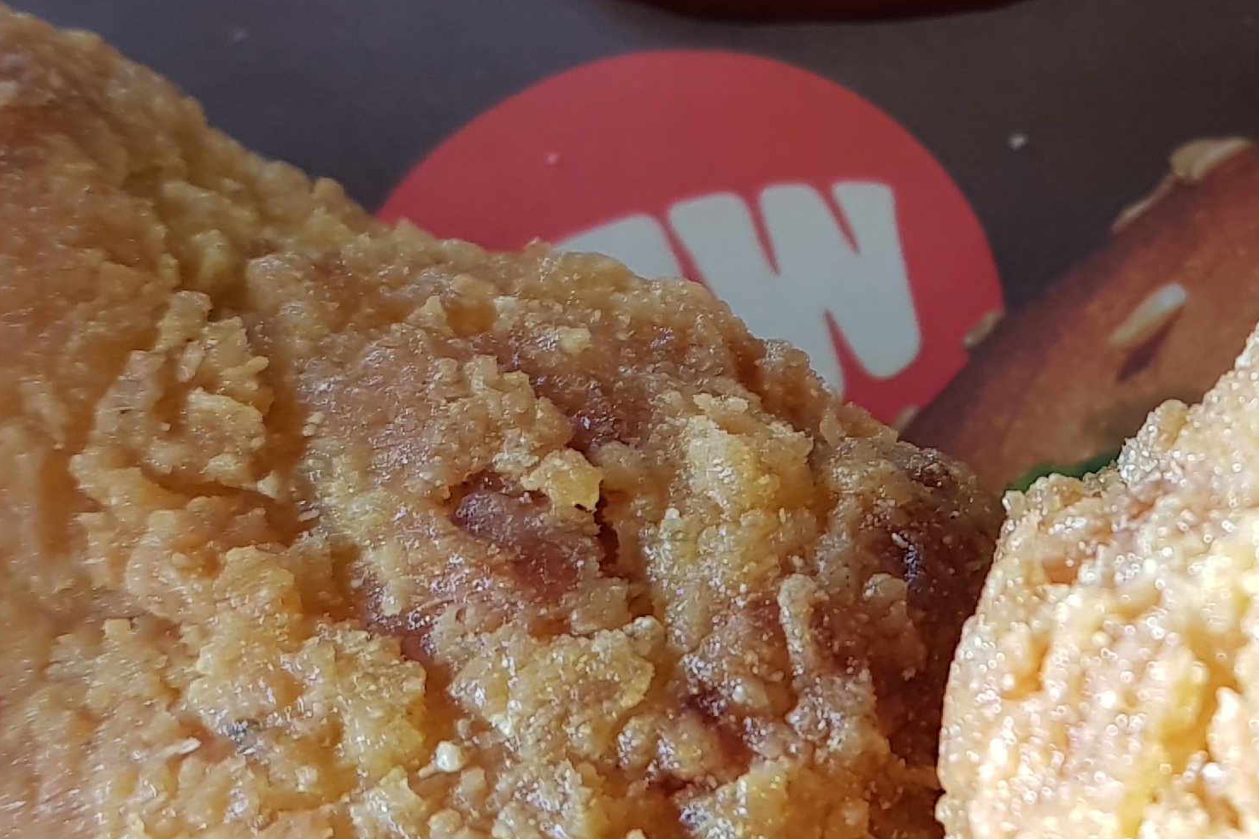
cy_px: 285
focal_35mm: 74
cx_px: 1193
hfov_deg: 26.2
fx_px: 2588
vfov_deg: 18.4
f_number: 1.7
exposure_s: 1/60
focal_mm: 4.3
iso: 125
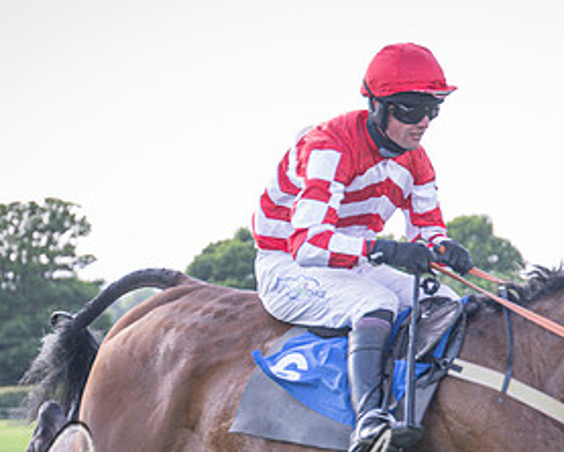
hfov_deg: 8.3
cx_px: 105
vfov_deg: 6.6
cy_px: 566
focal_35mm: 232
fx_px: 3875
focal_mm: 70
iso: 640
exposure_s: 1/1600
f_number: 2.8
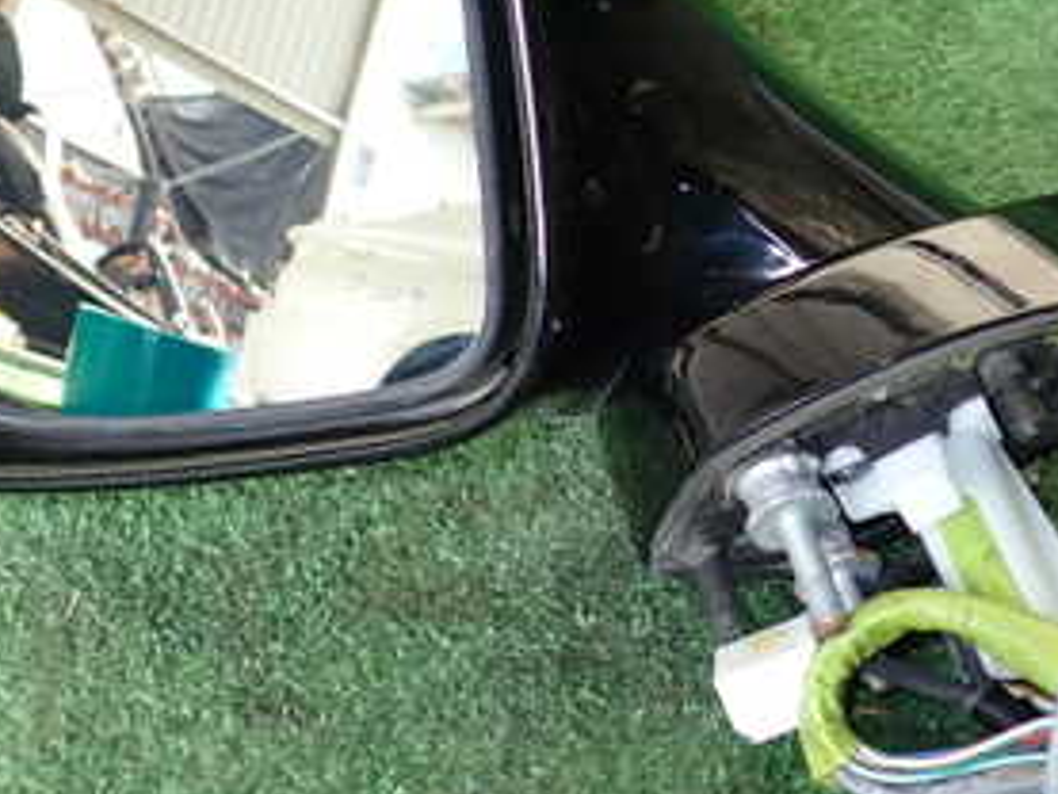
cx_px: 596
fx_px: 1988
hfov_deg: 29.8
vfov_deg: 22.4
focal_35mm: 65
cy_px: 198
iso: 200
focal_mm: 5.4
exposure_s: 1/125
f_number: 2.3
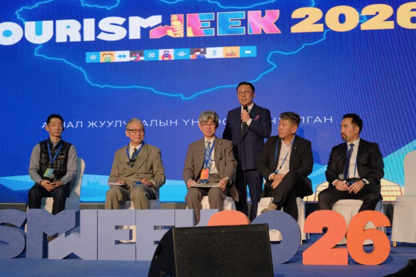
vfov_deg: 20.3
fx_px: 774
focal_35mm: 67
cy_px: 137
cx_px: 209
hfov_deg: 30.1
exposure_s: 1/105
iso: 640
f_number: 3.2
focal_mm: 44
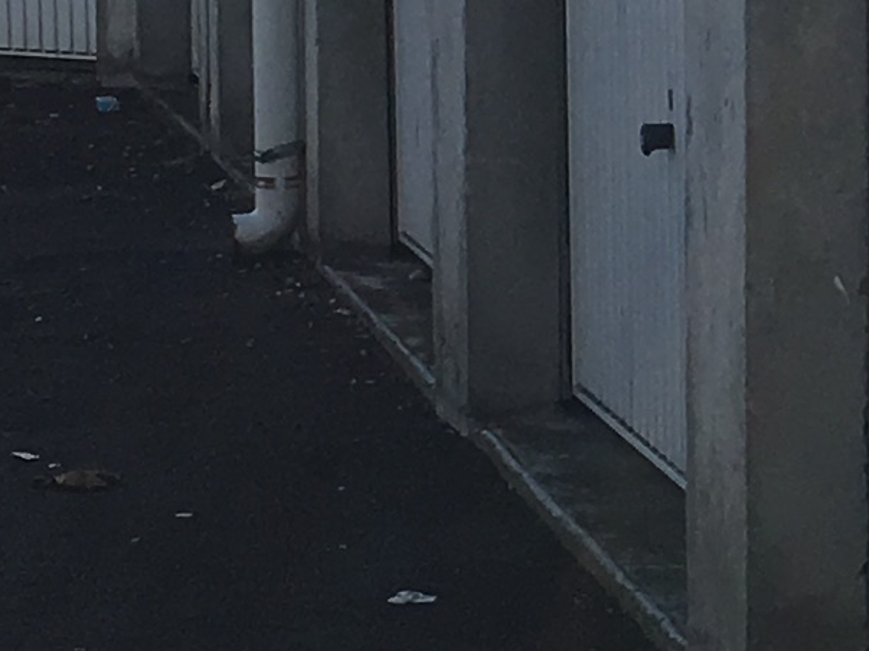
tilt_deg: -6.2
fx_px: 4869
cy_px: 161
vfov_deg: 7.6
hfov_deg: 9.9
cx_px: 1309
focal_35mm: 194
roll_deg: +0.2
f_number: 2.2
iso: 25
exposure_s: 1/1672
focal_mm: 4.15
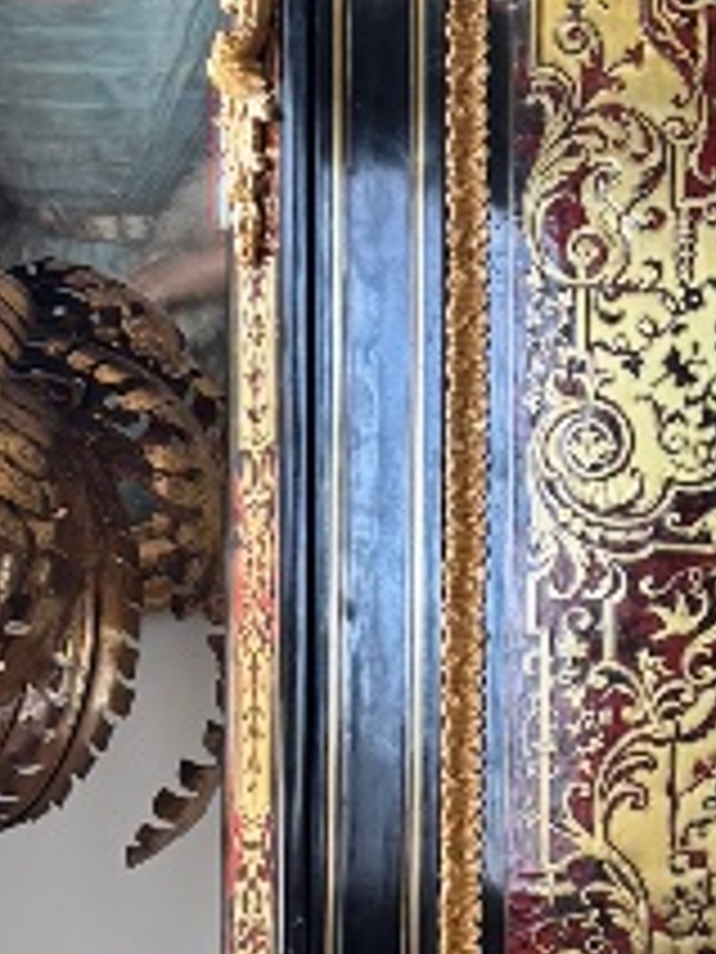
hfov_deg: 10.4
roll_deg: -0.3
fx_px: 3751
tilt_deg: +3.5
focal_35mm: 136
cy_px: 698
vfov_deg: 14.5
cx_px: 1198
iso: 125
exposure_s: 1/121
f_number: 1.78
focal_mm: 6.76
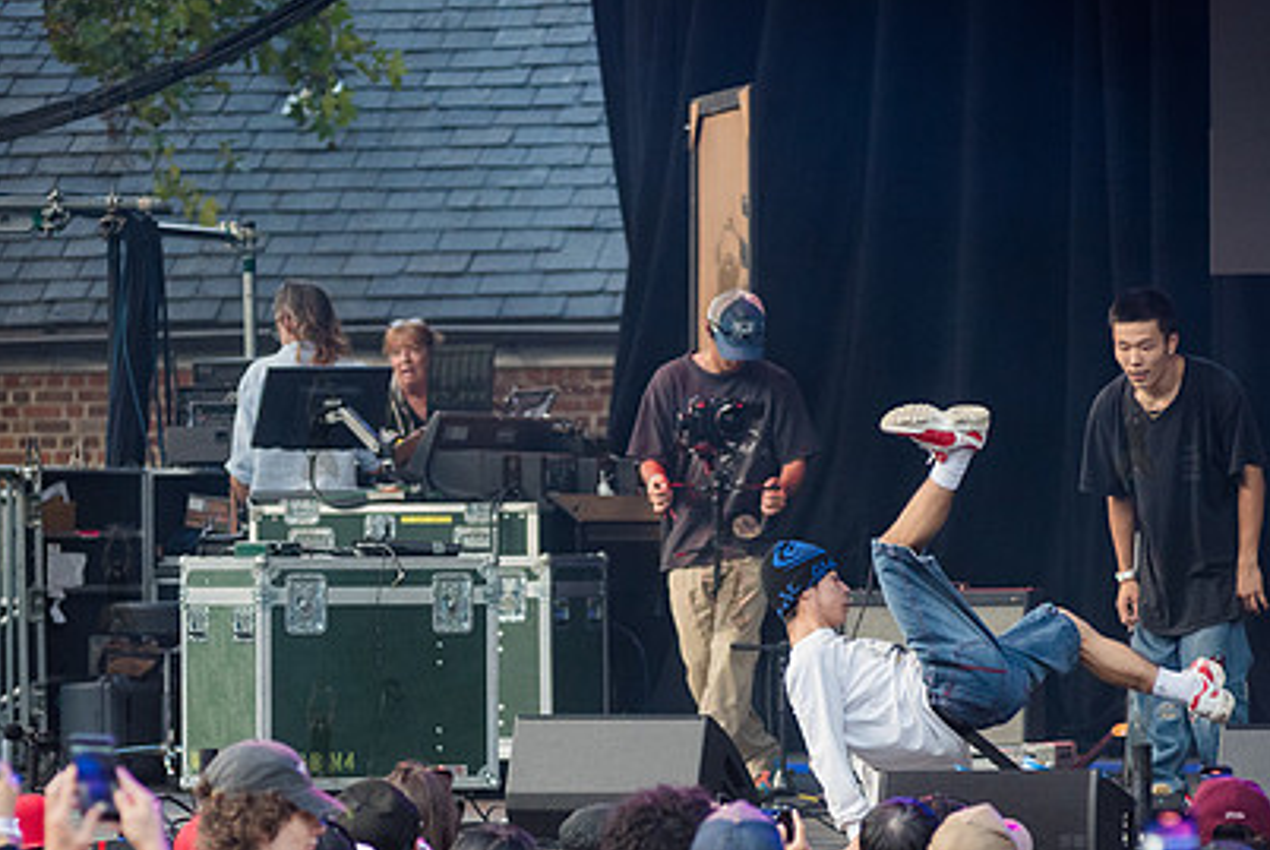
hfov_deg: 7.1
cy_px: 662
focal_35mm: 289
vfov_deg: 4.8
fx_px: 10206
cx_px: 565
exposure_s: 1/800
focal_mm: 170
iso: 2000
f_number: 4
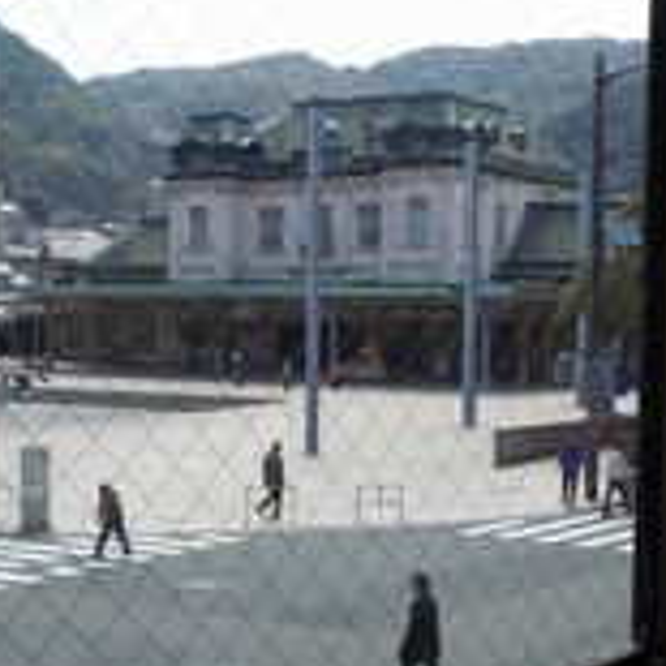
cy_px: 408
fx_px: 1393
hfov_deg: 26.9
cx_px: 352
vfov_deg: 26.8
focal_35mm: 64
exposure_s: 1/500
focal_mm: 5
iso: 100
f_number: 3.7
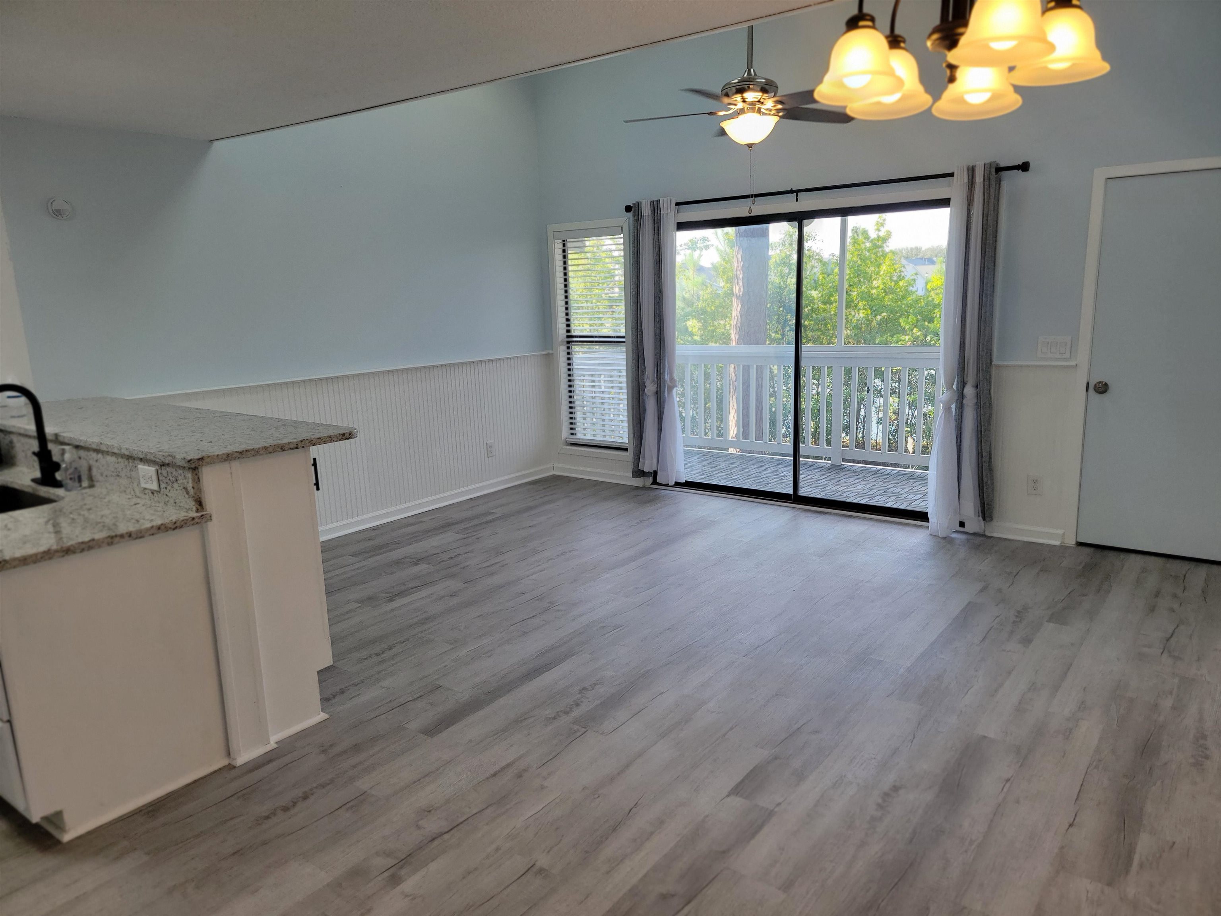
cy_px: 458
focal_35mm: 24
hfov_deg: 71.6
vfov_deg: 56.8
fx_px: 847
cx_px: 610
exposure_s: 1/120
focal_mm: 6.7
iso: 100
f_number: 1.8
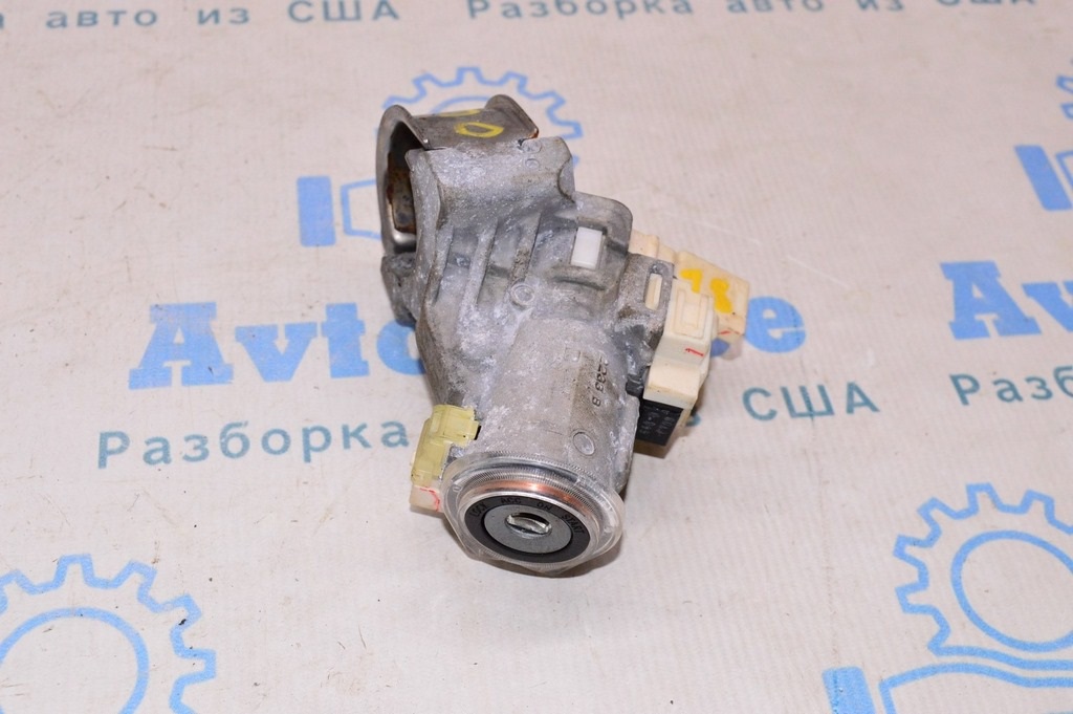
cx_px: 536
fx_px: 1519
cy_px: 357
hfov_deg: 38.9
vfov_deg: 26.4
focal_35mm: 51
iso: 1600
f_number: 8
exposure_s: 1/125
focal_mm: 34
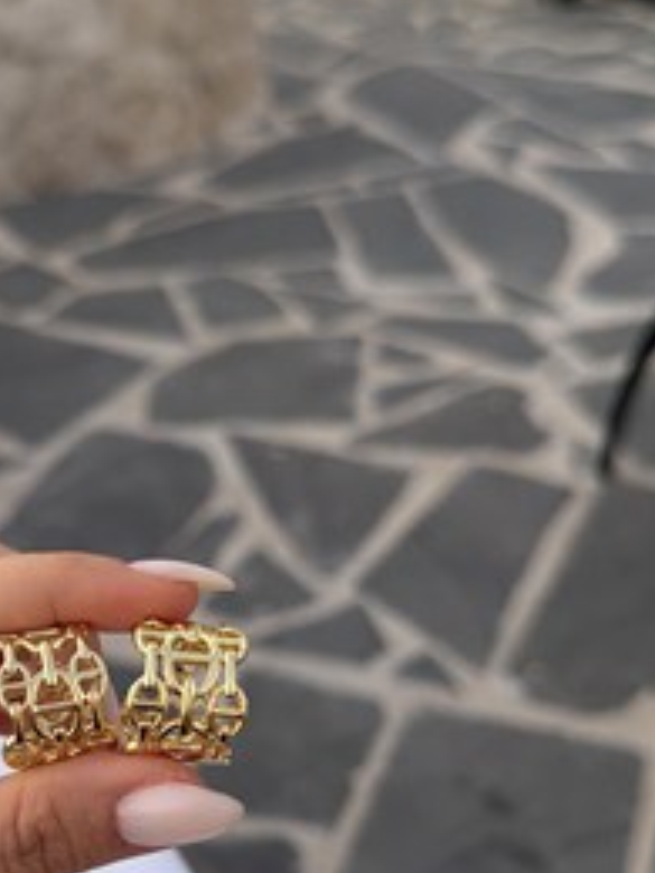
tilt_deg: -35.7
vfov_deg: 39.3
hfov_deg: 29.3
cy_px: 564
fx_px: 1211
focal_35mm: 48
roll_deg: +4.8
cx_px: 101
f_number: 1.78
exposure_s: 1/60
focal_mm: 6.76
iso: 250
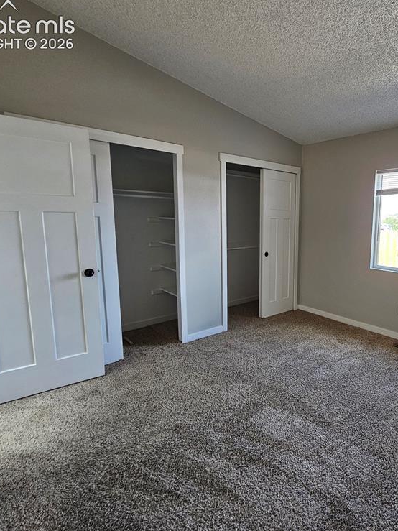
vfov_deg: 87.8
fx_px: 276
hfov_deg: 66.7
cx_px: 302
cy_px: 261
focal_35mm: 18
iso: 160
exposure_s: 1/77.4
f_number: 2.2
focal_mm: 2.2
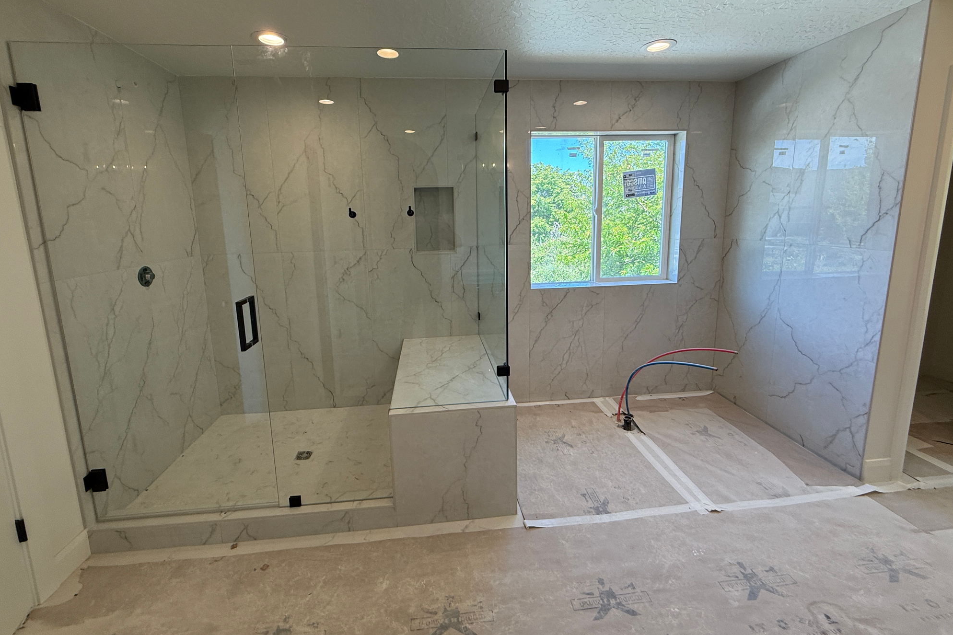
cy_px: 277
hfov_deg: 100.4
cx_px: 468
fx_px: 397
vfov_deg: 77.0
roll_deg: +1.6
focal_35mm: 15
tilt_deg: -8.5
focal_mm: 2.22
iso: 80
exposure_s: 1/120
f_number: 2.2
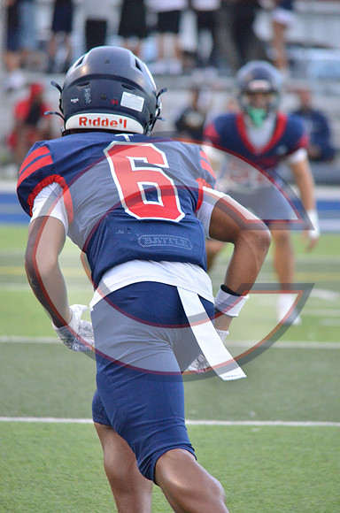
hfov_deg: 4.7
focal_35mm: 292
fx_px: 4163
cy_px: 256
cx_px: 170
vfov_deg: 7.1
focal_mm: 195
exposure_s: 1/500
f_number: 5
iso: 3600
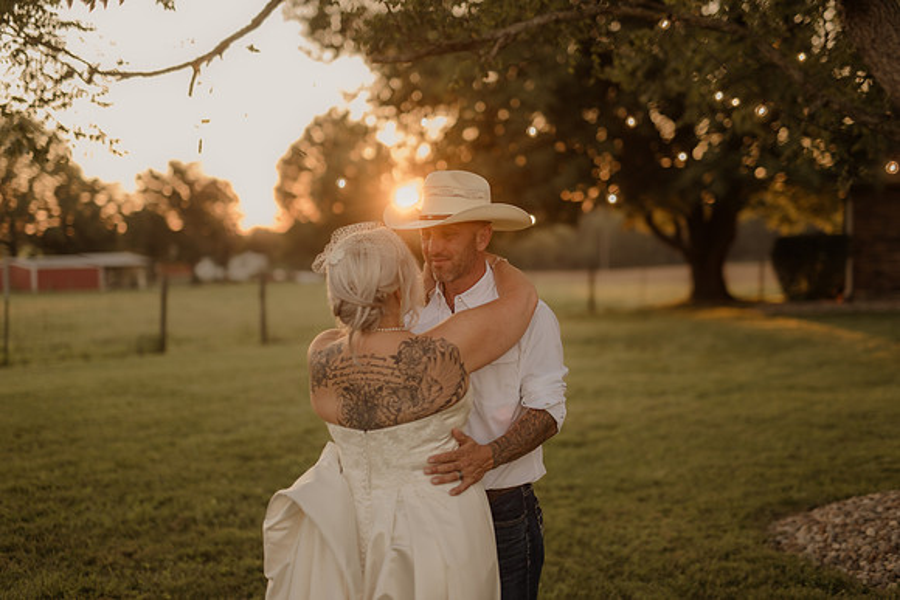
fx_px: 1250
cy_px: 300
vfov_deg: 27.0
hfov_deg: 39.6
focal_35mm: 50
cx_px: 450
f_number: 2.8
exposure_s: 1/400
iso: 200
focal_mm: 50
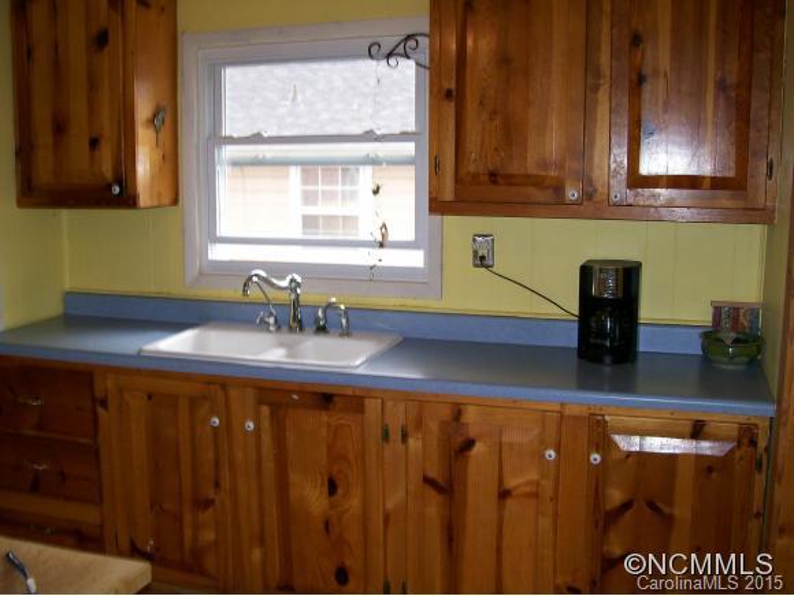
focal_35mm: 36
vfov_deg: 39.7
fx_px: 826
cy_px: 298
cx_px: 397
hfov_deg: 51.3
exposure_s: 1/64
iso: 80
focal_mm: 6
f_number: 2.7
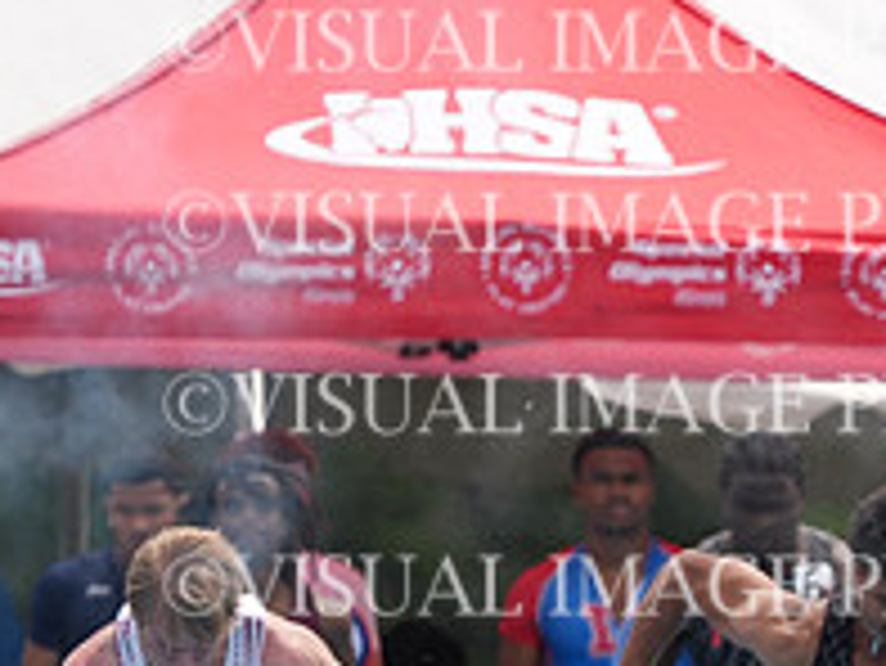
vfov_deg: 0.9
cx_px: 814
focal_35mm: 1697
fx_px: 43461
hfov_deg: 1.2
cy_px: 857
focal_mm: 600
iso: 500
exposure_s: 1/1600
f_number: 6.3
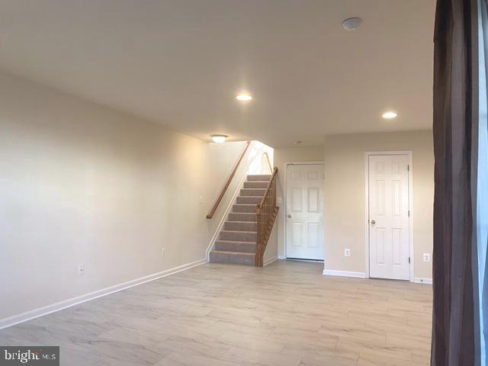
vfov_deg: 53.1
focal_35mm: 26
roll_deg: -1.2
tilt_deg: +2.8
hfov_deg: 67.3
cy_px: 183
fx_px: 367
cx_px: 244
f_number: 1.8
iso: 160
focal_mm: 4.25
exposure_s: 1/60
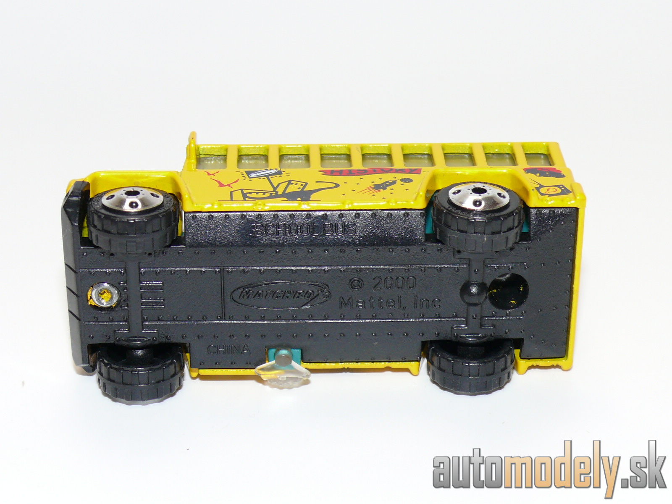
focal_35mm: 89
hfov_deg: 22.0
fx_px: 1728
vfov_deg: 16.6
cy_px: 252
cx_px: 336
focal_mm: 12.5
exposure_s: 1/30
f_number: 4
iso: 100
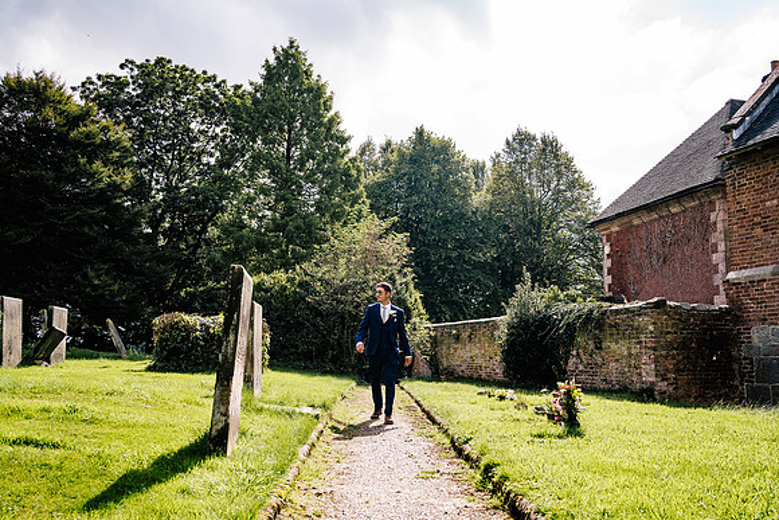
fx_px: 758
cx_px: 390
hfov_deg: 54.4
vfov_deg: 37.9
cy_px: 260
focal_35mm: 35
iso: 125
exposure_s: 1/500
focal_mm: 35
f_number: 5
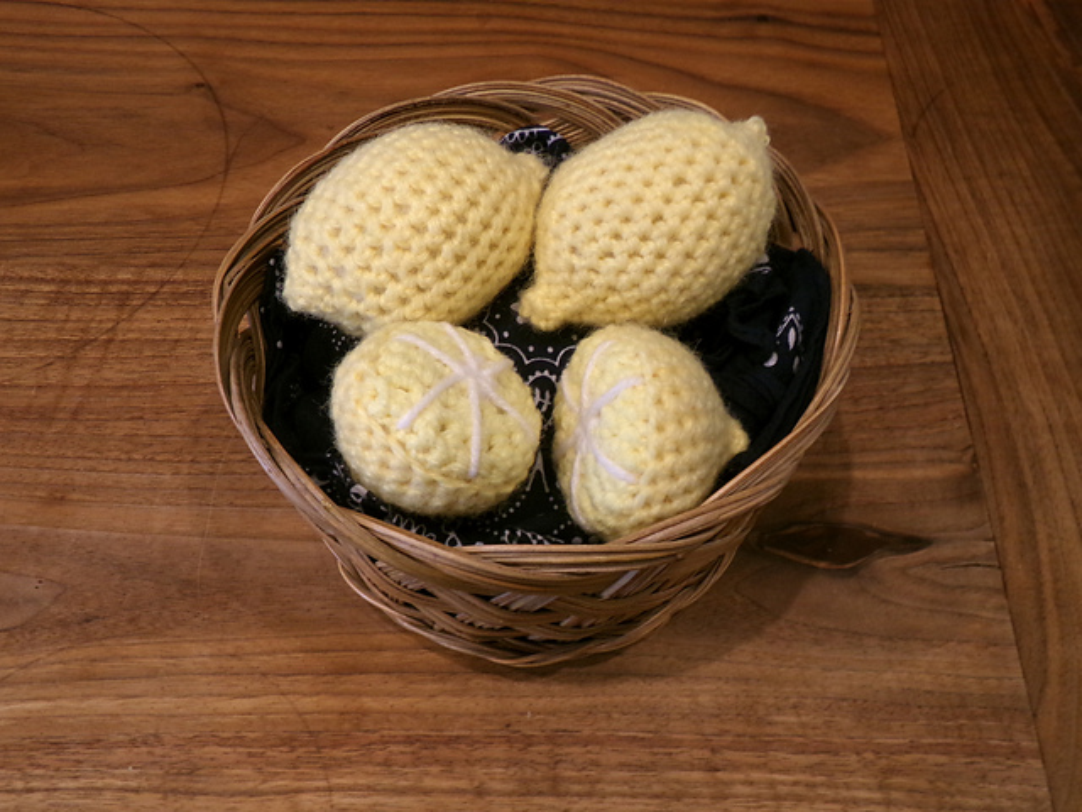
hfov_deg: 50.1
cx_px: 541
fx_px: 1157
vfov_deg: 38.7
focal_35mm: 37
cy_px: 406
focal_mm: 6.6
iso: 343
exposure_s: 1/17
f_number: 4
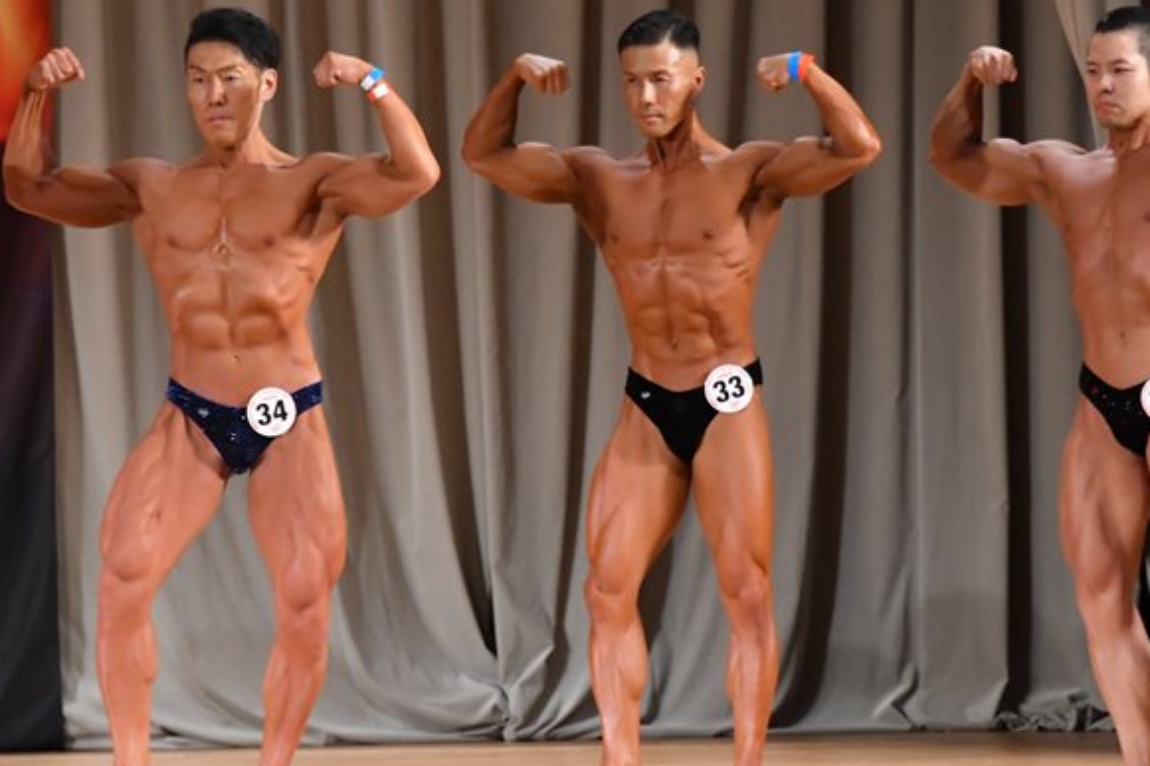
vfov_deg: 4.6
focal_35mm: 300
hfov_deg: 6.9
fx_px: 9580
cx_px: 710
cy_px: 370
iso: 5600
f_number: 5.6
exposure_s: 1/400
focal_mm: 150
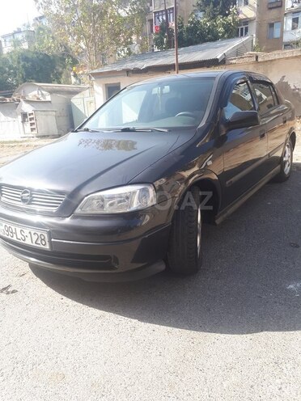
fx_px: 313
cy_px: 200
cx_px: 150
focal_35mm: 27
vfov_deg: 65.3
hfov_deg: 51.4
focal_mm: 3.6
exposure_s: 1/360
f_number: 1.9
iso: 40
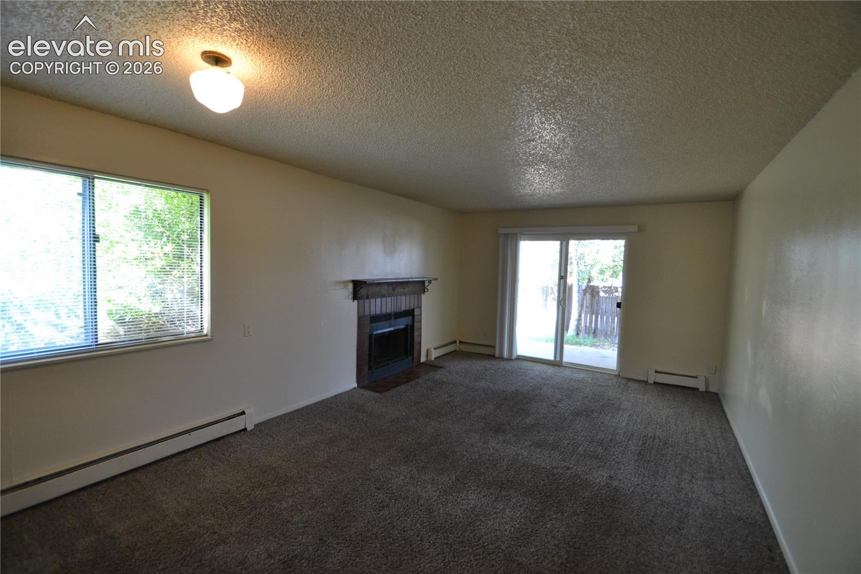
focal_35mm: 15
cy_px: 287
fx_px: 359
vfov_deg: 77.3
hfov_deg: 100.4
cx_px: 430
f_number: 3.5
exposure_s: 1/60
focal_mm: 10
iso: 640
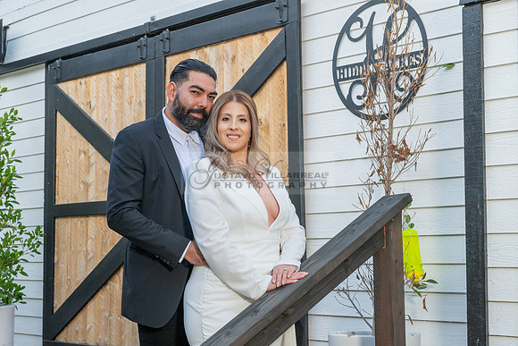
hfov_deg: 28.7
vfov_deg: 19.4
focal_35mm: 70
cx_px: 224
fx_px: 1011
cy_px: 196
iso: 400
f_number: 8
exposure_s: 1/125
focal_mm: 62
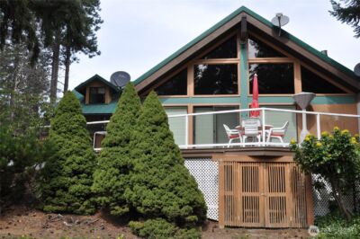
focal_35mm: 33
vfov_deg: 39.9
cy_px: 120
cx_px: 180
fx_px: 330
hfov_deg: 57.3
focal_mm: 22
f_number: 11
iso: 200
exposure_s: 1/125
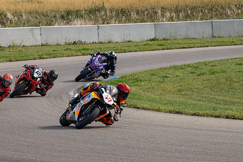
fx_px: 2444
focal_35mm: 362
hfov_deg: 5.7
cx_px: 44
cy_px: 82
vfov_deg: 3.8
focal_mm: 220
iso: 500
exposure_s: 1/800
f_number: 11
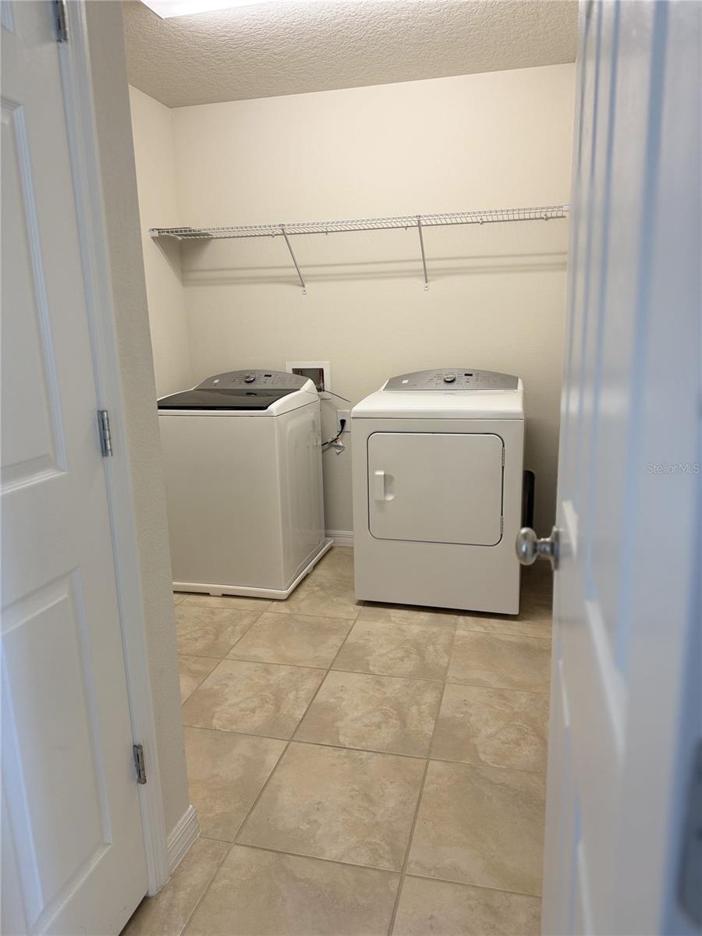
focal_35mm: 24
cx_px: 351
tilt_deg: -11.2
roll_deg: +1.1
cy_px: 468
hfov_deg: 56.8
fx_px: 649
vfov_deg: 71.6
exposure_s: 1/60
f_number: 1.78
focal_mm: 6.76
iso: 100
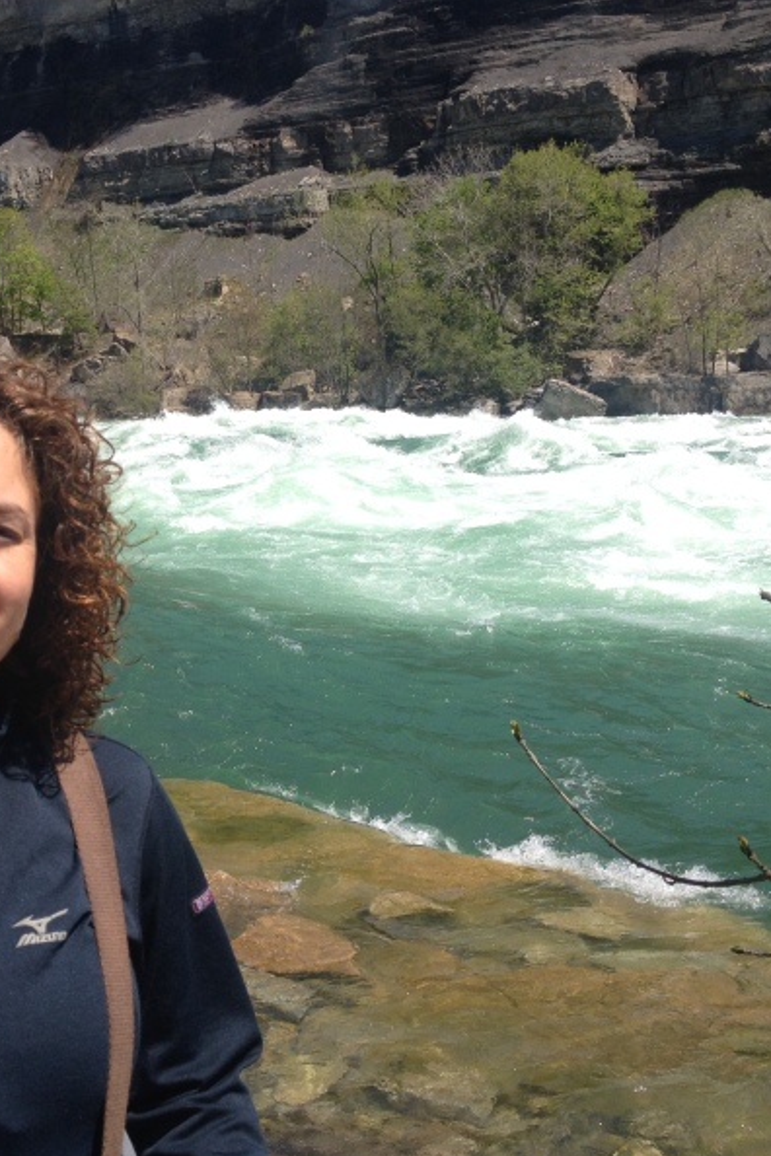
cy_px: 582
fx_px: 1574
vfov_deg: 40.3
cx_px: 222
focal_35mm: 49
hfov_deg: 27.3
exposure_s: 1/1416
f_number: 2.4
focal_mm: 4.28
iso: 50
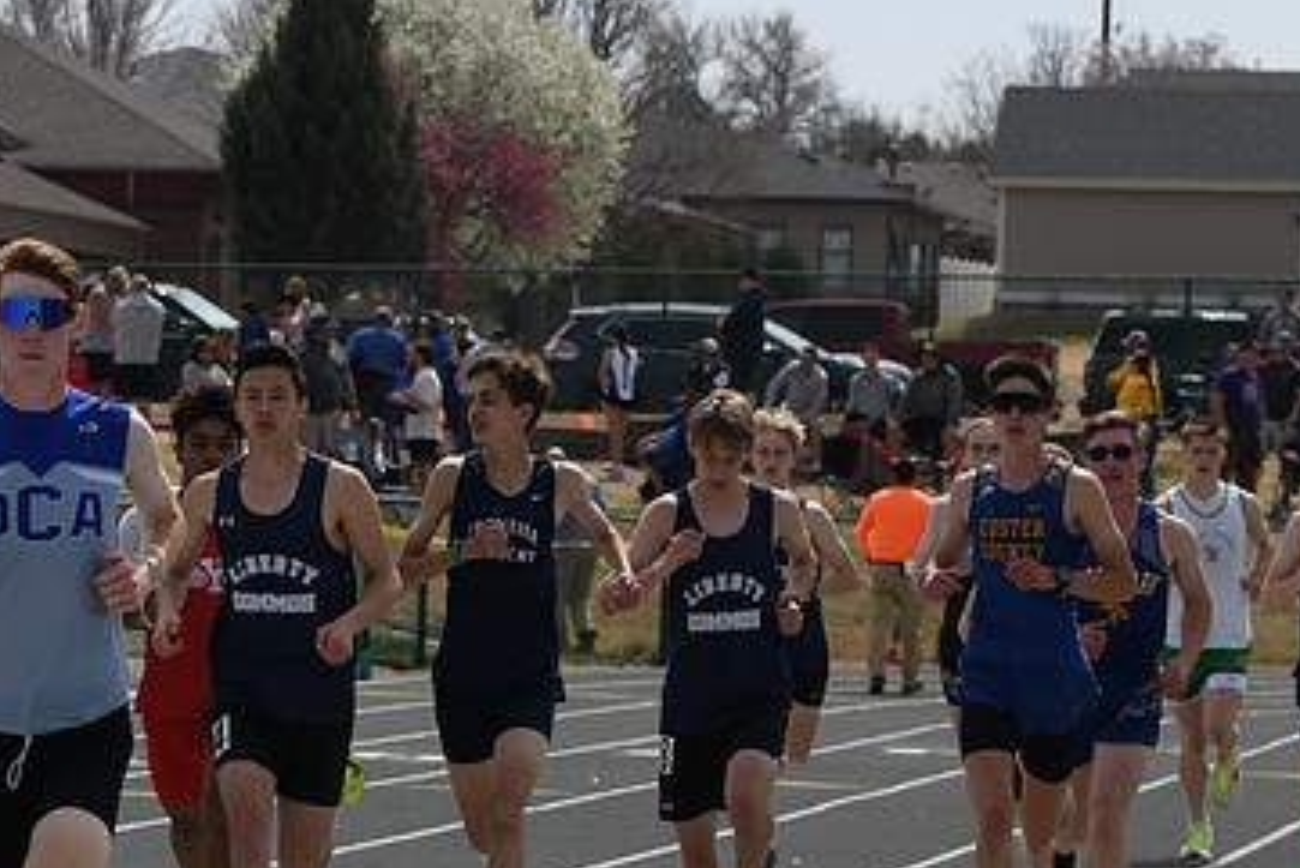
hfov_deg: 11.4
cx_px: 486
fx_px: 6502
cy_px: 683
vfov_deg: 7.6
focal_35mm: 180
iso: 320
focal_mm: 112
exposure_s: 1/1250
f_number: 9
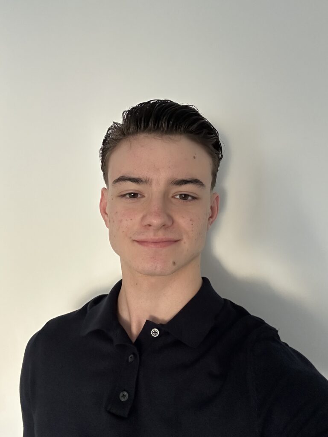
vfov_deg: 60.0
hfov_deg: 46.8
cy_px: 218
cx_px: 164
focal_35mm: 30
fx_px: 379
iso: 320
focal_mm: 2.69
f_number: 1.9
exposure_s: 1/43
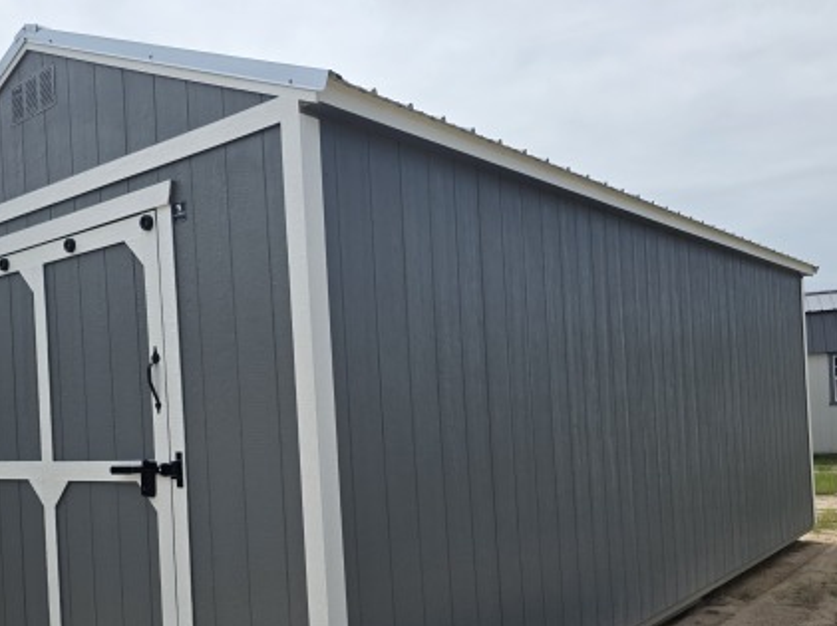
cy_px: 411
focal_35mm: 35
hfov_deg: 52.2
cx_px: 328
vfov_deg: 40.2
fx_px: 846
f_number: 1.7
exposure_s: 1/7626
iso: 80
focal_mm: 6.3
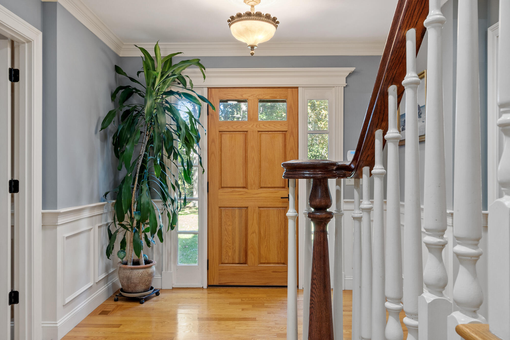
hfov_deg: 65.5
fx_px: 397
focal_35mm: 28
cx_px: 255
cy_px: 170
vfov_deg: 46.4
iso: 320
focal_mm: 19
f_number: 8
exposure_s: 1.6
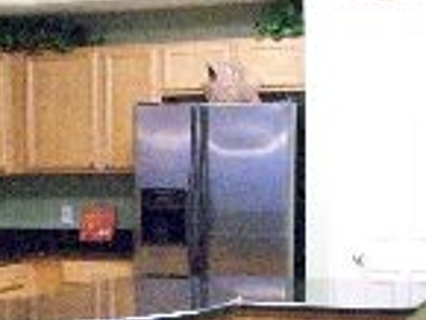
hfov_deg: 19.4
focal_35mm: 99
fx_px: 1219
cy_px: 333
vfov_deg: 14.7
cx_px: 35
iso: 800
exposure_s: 1/53.6
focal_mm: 6
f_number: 2.7
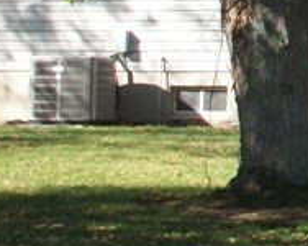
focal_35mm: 234
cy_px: -141
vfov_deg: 6.5
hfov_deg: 7.7
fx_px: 2131
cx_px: 737
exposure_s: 1/320
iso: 80
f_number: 3.5
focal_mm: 7.8
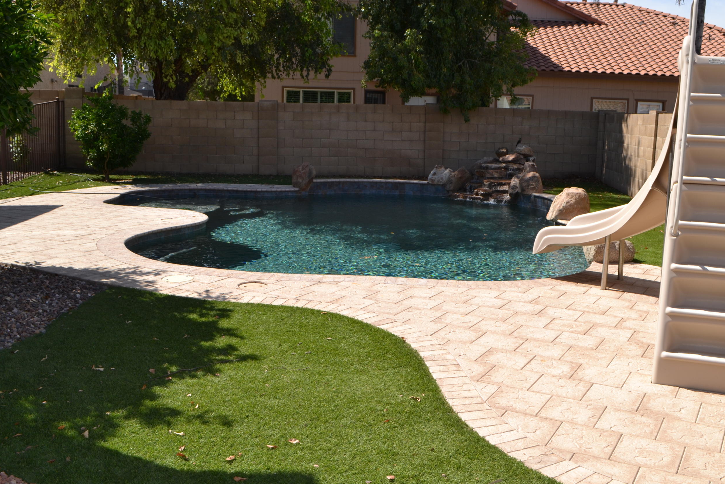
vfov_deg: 36.9
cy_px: 226
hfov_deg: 52.9
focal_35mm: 36
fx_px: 725
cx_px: 414
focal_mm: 20
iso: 100
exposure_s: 1/200
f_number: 9
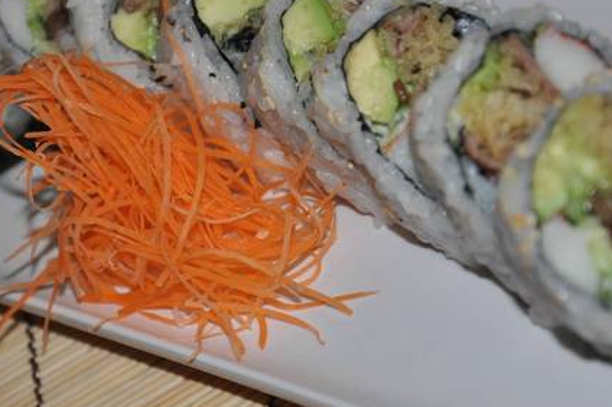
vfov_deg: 6.5
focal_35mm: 211
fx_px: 3584
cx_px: 300
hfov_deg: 9.8
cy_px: 139
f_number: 5.6
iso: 800
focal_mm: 90
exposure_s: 1/60
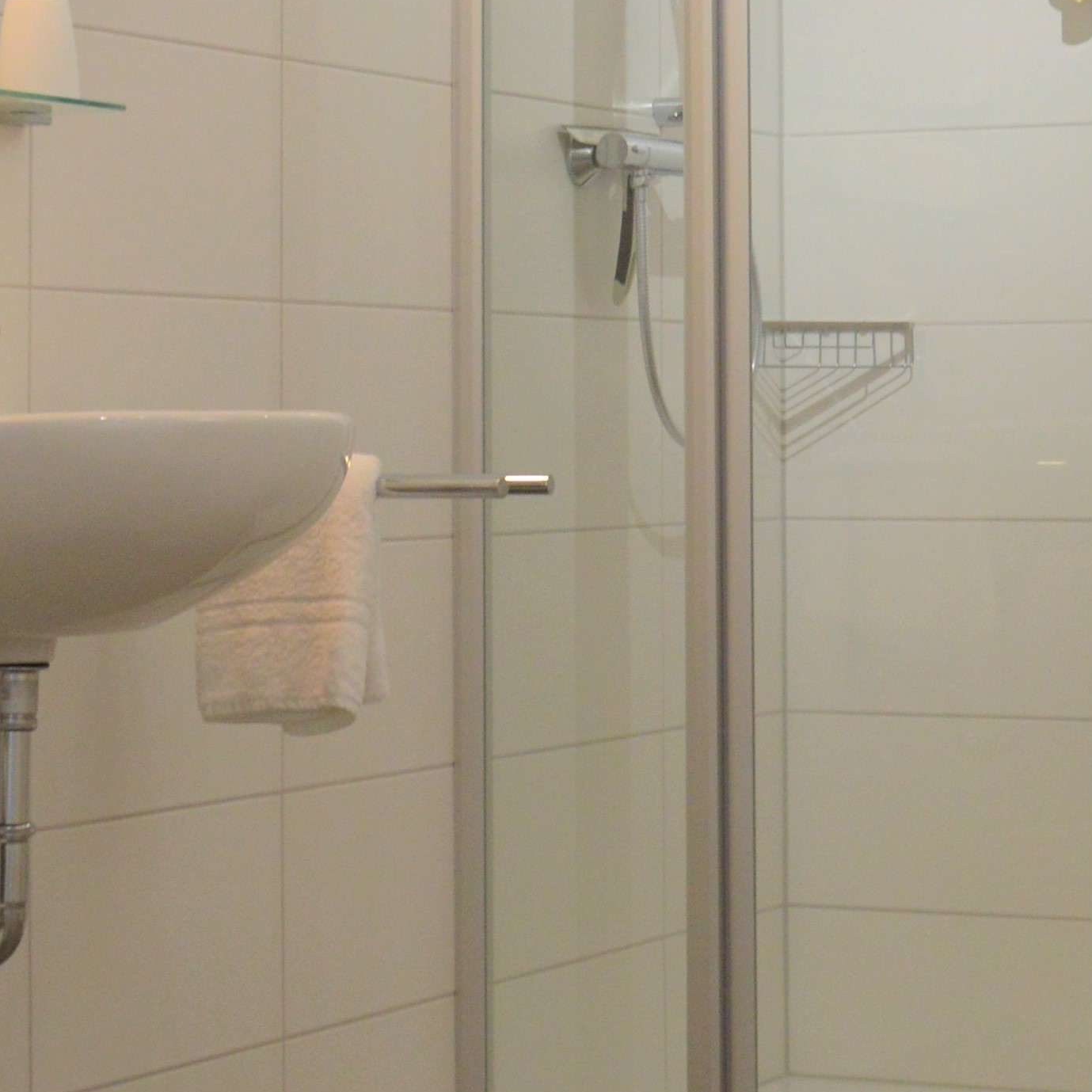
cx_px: 696
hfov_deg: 17.4
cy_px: 185
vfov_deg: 17.2
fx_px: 3569
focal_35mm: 100
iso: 400
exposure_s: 1/60
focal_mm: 18
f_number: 3.5
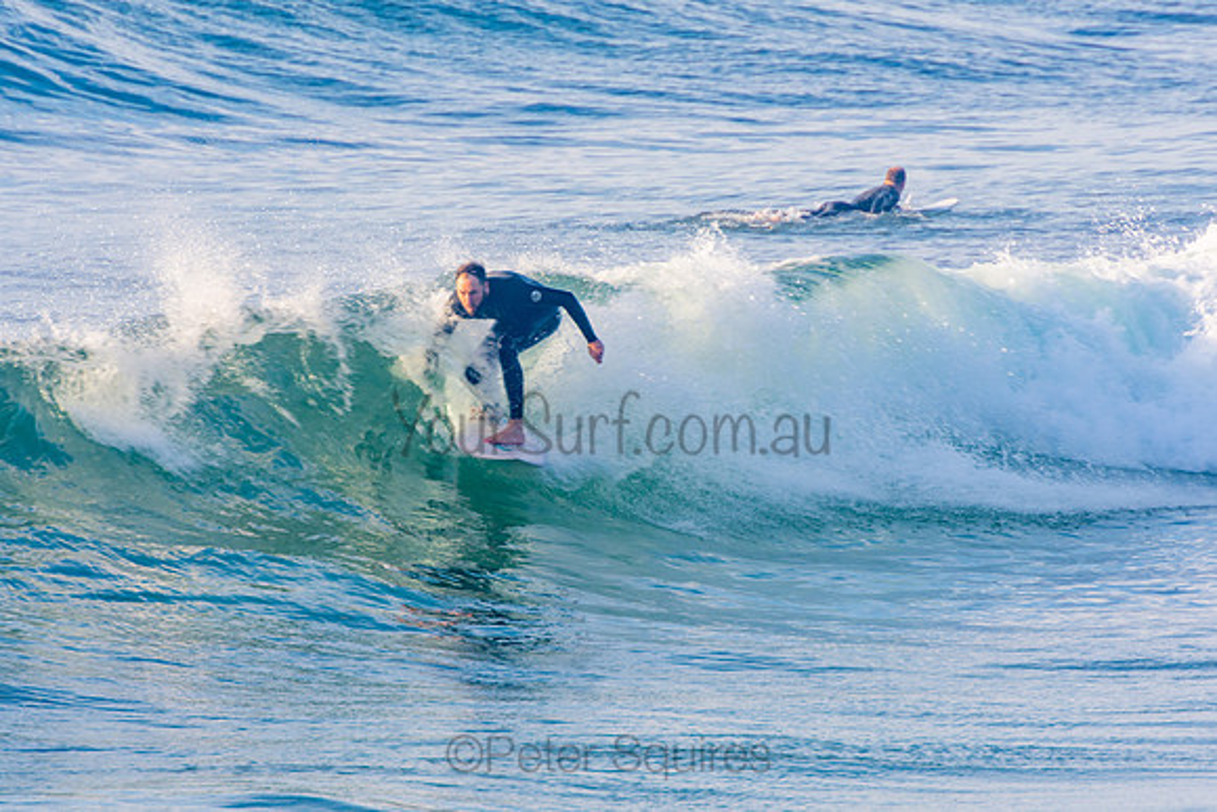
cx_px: 608
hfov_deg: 3.3
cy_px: 406
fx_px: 21009
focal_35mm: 621
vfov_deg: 2.2
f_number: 9
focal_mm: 400
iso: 100
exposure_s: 1/200
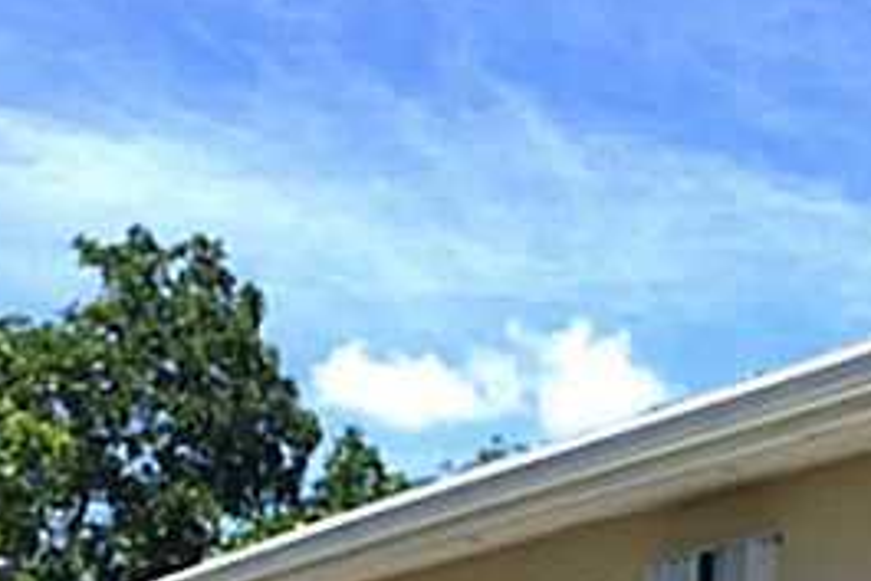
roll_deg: -2.2
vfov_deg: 14.0
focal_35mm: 91
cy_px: 893
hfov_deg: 22.0
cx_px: 736
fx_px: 2203
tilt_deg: +0.5
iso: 32
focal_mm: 4.15
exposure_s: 1/3049
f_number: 2.2
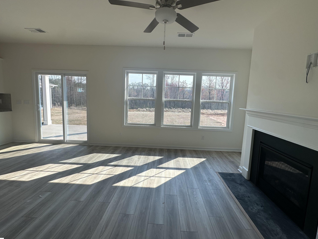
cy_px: 113
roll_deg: -2.2
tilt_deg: -5.4
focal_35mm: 15
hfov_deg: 98.1
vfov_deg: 81.7
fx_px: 138
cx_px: 164
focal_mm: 2.22
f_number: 2.2
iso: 40
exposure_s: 1/406
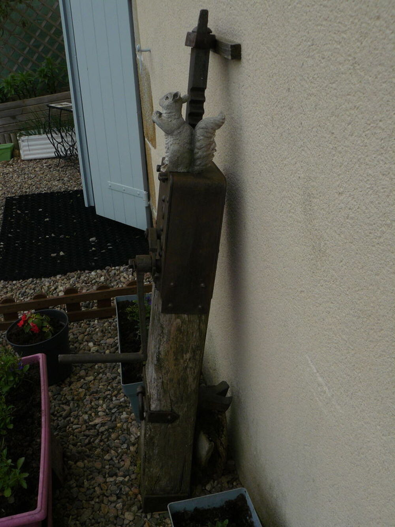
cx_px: 198
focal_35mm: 36
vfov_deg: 51.4
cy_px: 264
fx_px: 548
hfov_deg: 39.7
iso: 100
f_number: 5.6
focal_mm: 6
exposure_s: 1/500
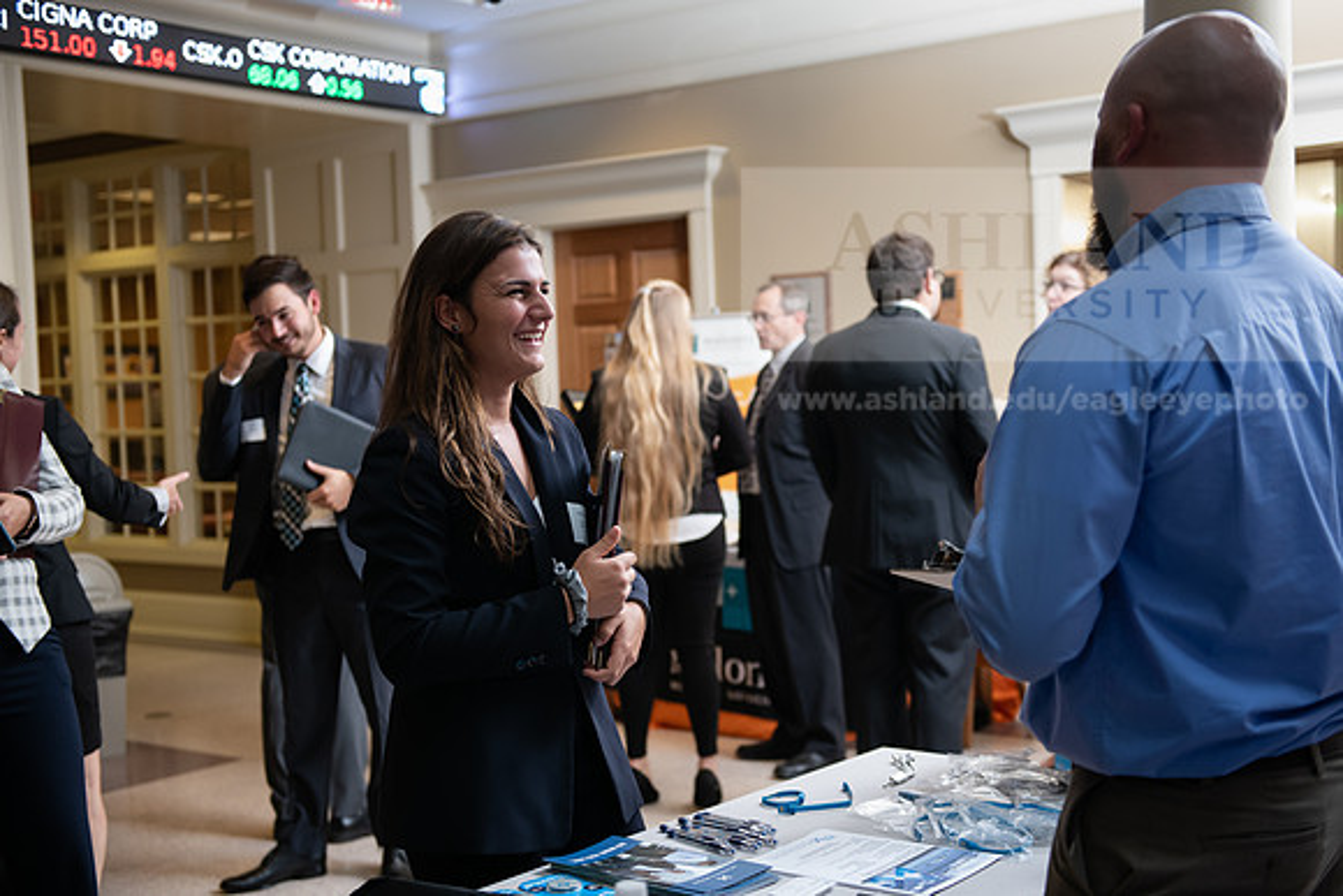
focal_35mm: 48
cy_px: 448
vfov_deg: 28.1
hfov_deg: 41.1
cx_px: 672
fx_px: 1791
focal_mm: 48
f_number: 3.2
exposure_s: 1/160
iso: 640
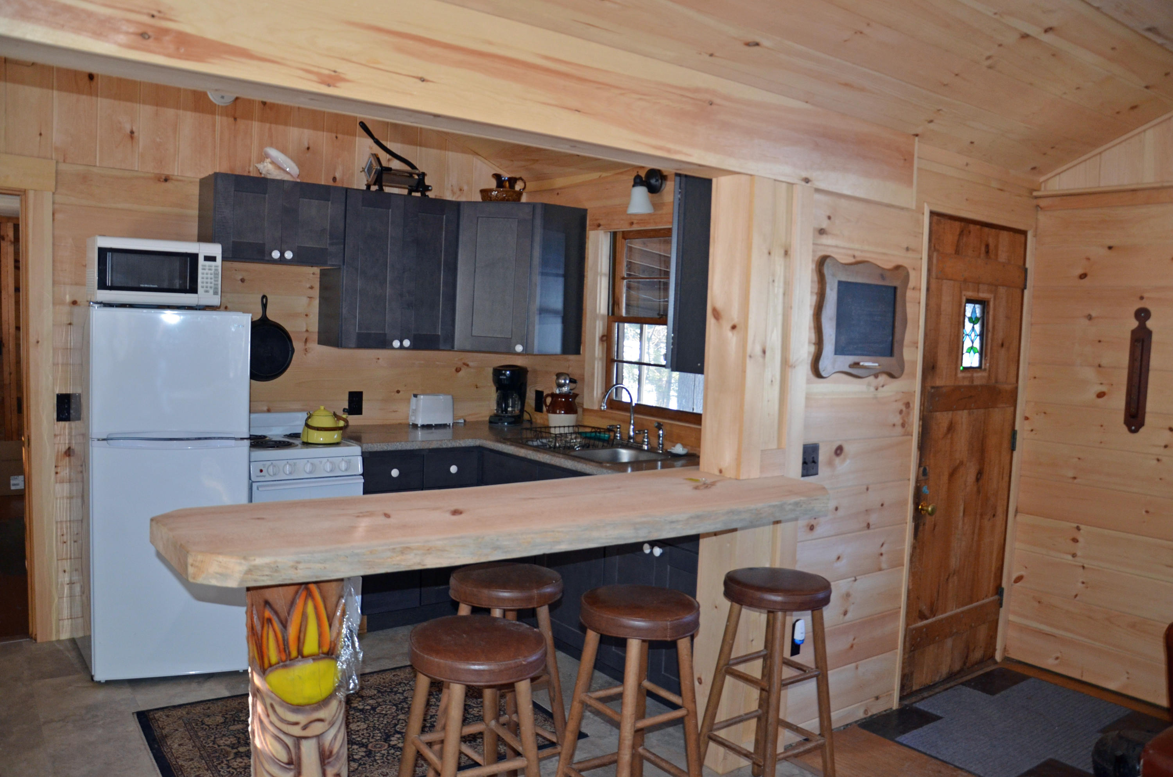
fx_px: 878
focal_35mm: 27
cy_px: 388
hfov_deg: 67.5
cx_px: 586
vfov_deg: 47.7
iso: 800
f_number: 3.5
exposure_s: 1/60
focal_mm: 18
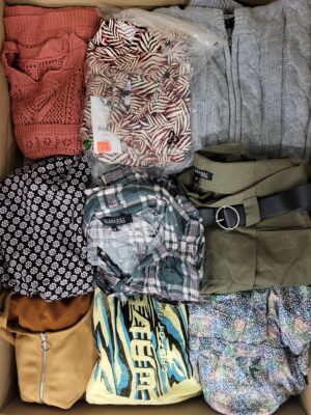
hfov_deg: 53.1
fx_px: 311
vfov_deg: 67.3
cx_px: 156
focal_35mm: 26
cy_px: 208
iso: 500
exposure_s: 1/50
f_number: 1.8
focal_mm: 5.4
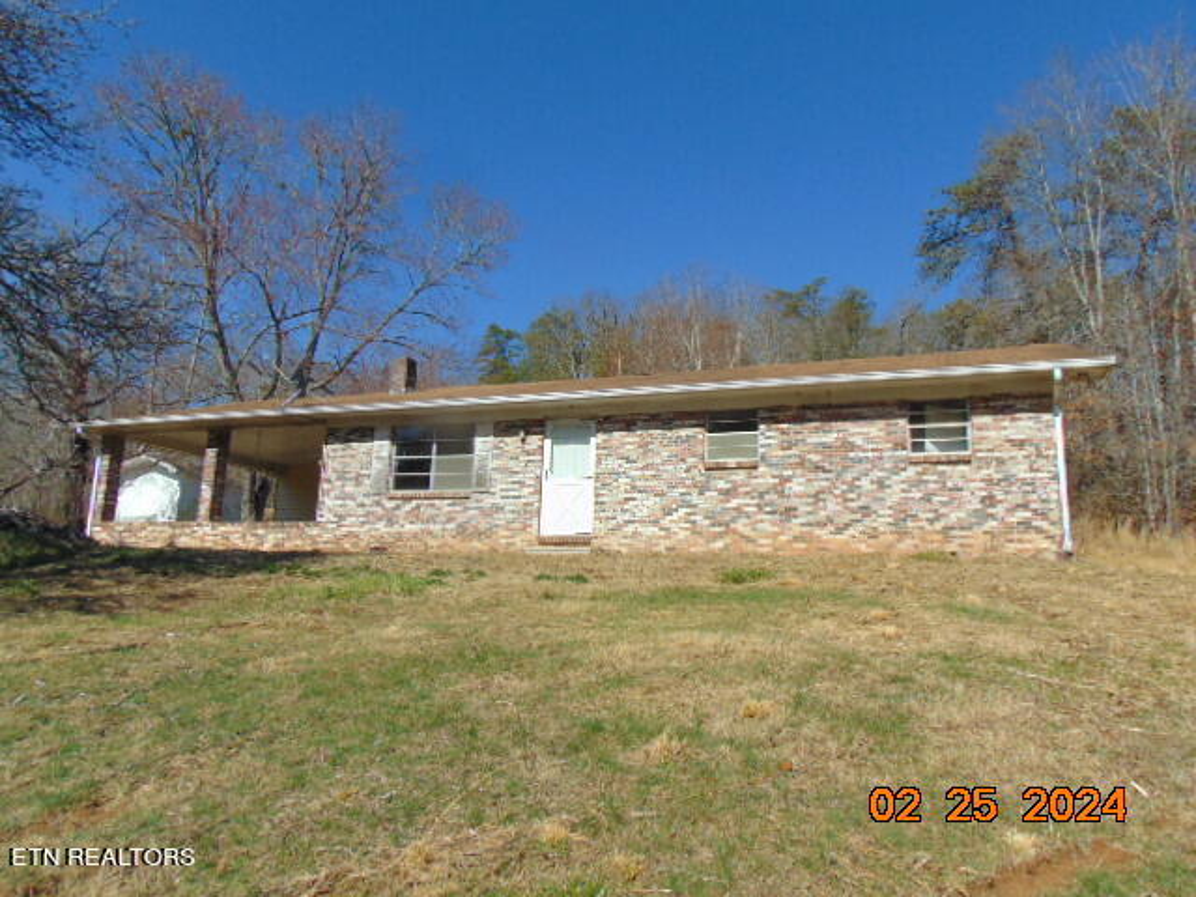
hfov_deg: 69.4
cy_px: 448
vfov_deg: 54.9
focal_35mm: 25
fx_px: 864
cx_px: 598
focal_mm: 4.5
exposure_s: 1/320
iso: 80
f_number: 7.7
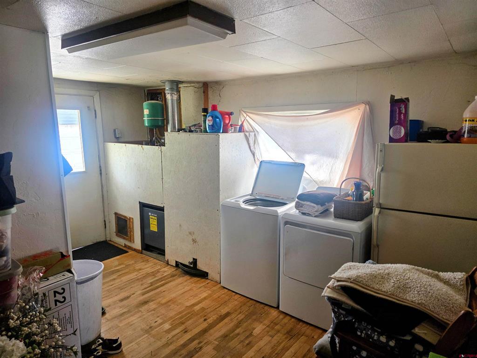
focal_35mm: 23
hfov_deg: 73.9
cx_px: 238
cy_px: 179
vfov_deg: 58.9
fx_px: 317
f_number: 1.7
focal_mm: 6.3
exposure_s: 1/180
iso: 80
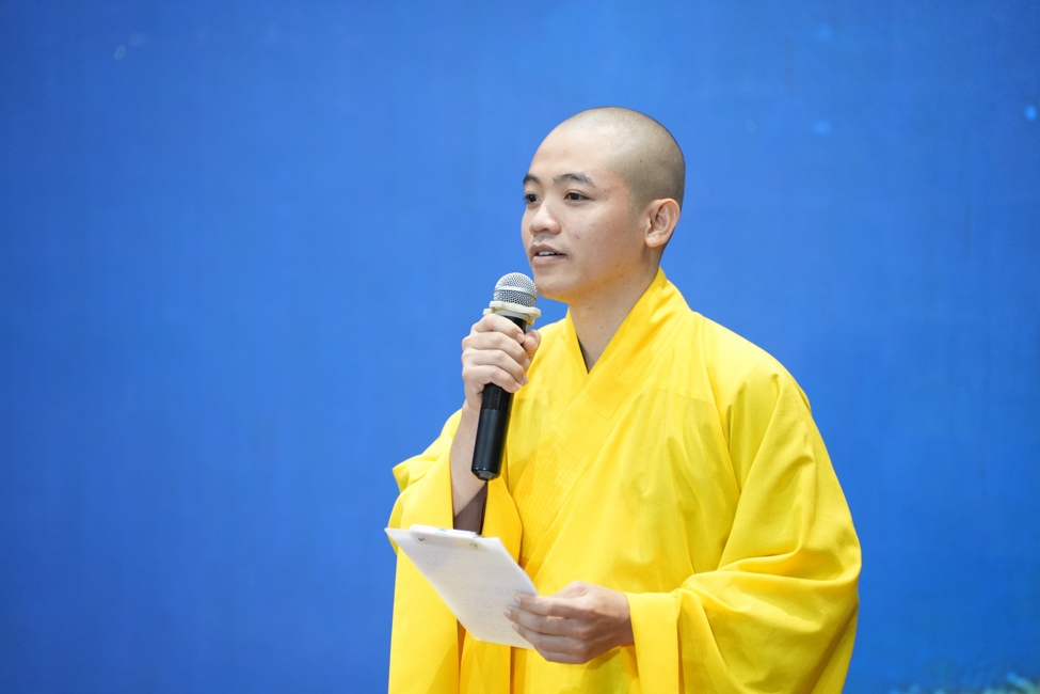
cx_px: 520
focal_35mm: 126
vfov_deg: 10.9
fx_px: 3640
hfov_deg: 16.3
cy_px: 347
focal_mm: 126
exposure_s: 1/100
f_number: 2.8
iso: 2000
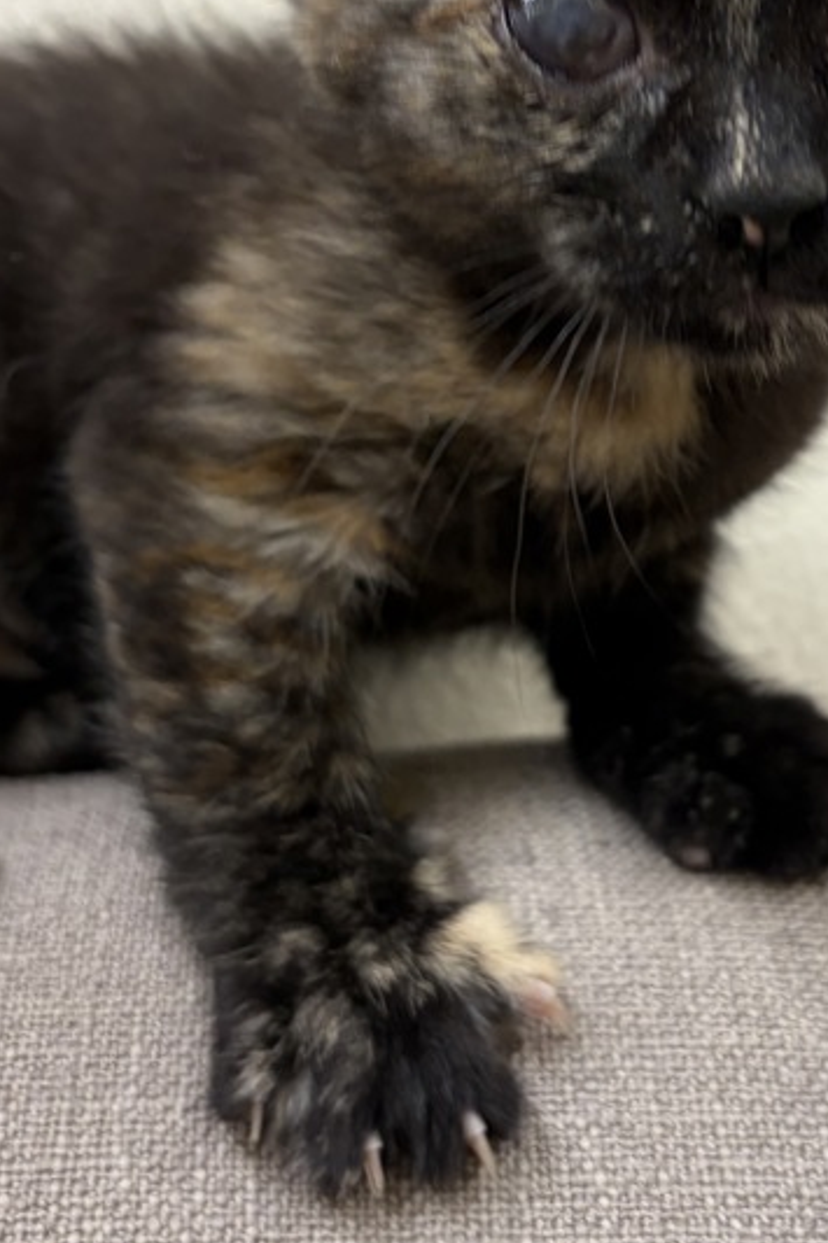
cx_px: 541
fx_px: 1795
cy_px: 457
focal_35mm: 52
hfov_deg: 25.9
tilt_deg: +22.5
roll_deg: +6.6
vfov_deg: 37.9
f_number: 1.6
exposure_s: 1/60
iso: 125
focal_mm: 5.96
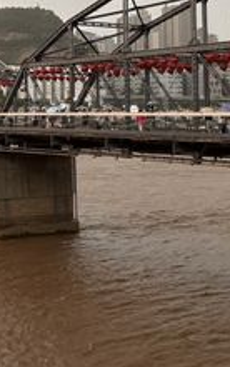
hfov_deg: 16.9
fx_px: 750
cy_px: 65
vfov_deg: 26.9
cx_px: -15
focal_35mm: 75
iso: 160
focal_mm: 5.96
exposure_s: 1/60
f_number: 1.6
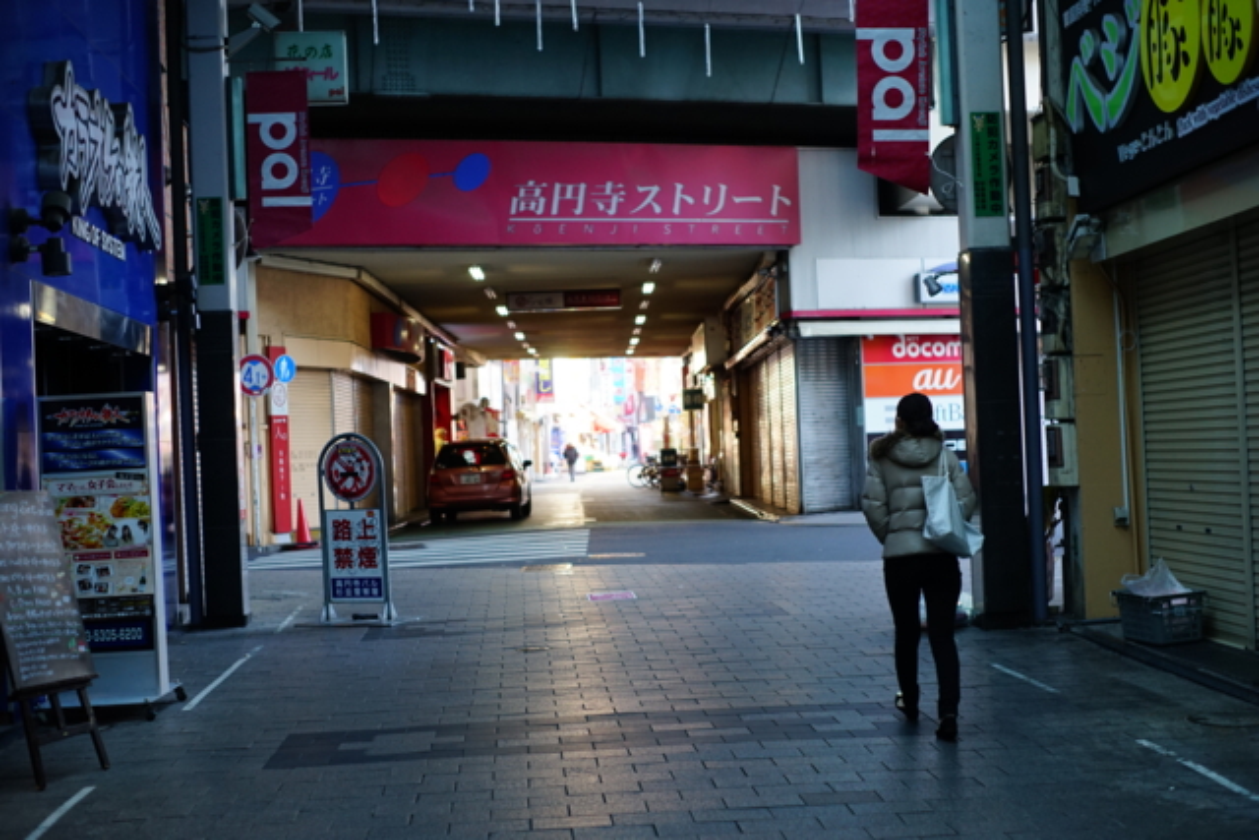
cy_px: 420
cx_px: 630
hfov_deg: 39.6
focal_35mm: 50
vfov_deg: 27.0
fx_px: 1749
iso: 640
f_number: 2.8
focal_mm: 50
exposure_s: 1/200
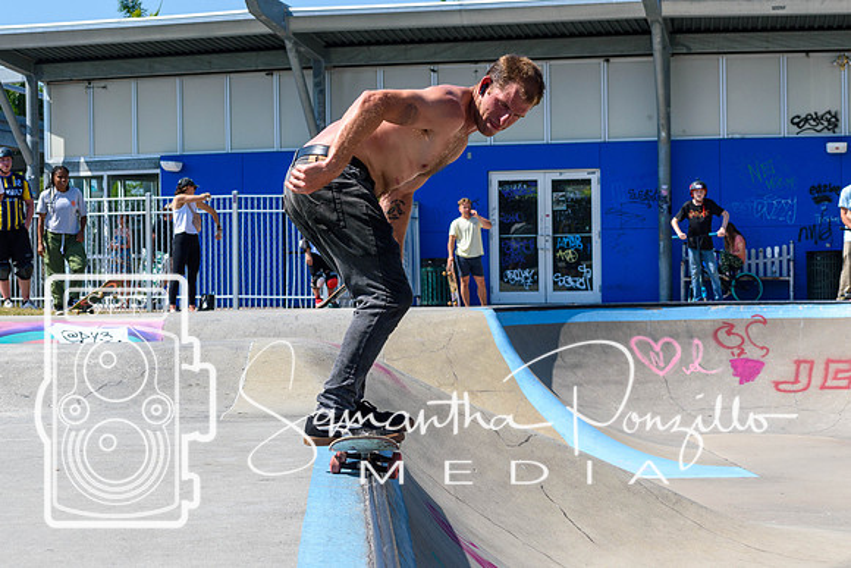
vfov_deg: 13.0
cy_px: 284
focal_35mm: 105
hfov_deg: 19.5
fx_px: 2483
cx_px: 426
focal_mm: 70
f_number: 8
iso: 200
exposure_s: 1/1000
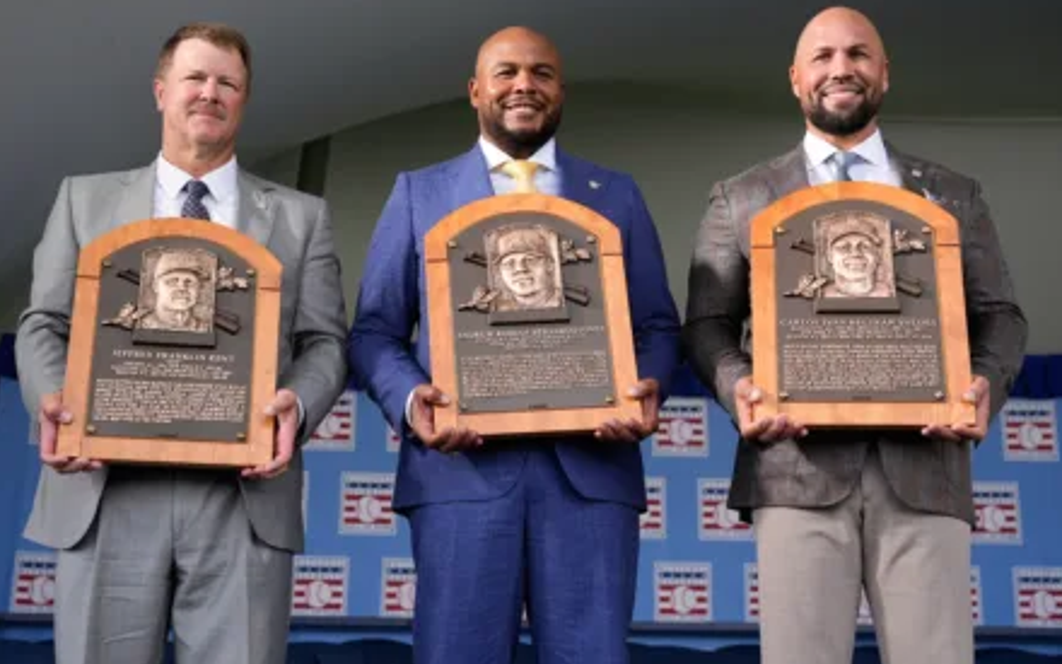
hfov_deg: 40.3
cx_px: 538
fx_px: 1447
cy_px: 331
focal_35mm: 50
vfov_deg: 25.8
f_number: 5
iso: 400
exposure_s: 1/500
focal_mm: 48
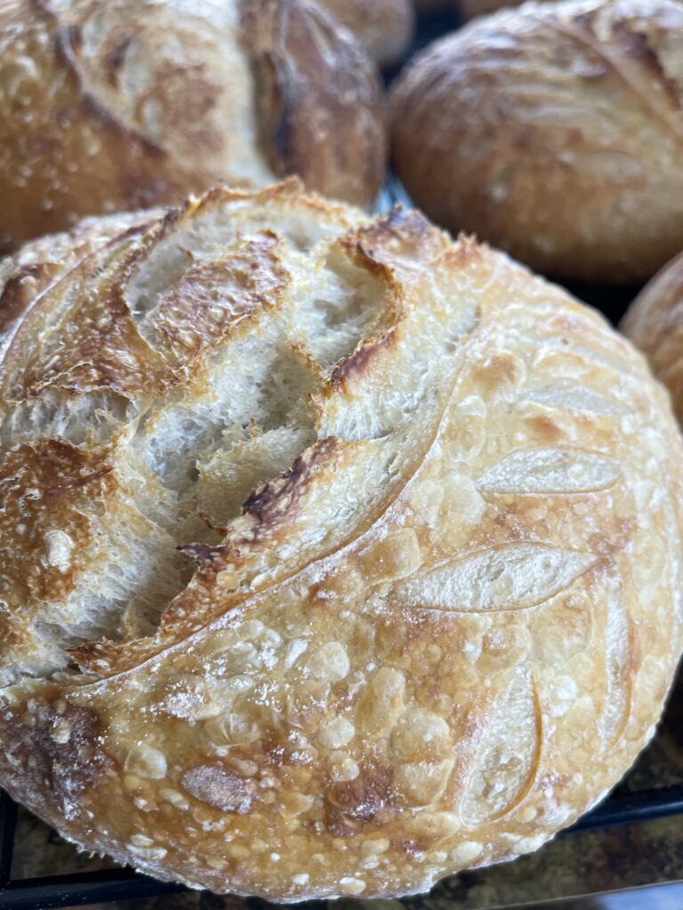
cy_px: 455
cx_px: 342
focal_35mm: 25
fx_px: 658
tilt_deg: -47.6
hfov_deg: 54.9
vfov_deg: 69.4
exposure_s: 1/121
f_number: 1.6
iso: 125
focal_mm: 5.1
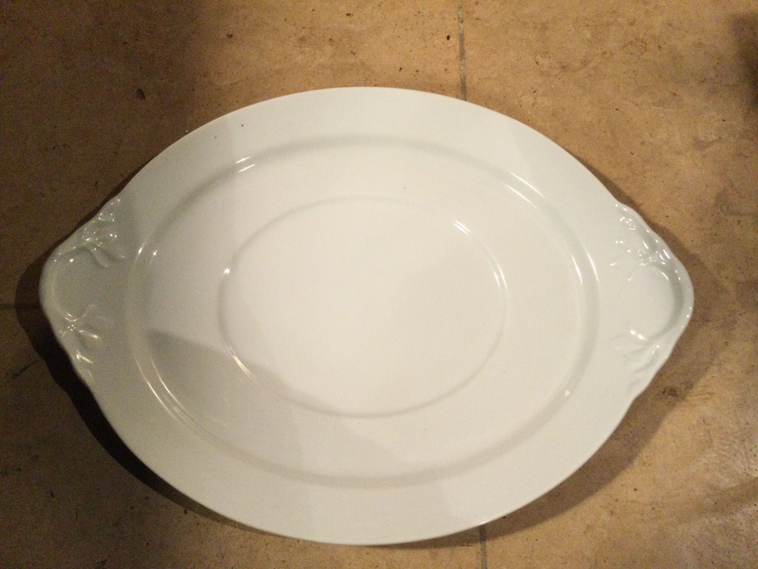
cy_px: 284
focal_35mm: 31
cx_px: 379
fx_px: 679
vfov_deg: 45.4
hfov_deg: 58.4
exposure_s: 1/17
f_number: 2.4
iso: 200
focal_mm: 3.3
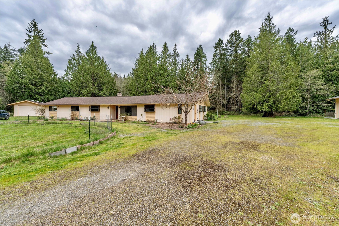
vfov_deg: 81.2
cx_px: 170
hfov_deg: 104.3
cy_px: 113
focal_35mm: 14
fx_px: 132
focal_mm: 14
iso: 320
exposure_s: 1/3200
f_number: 8
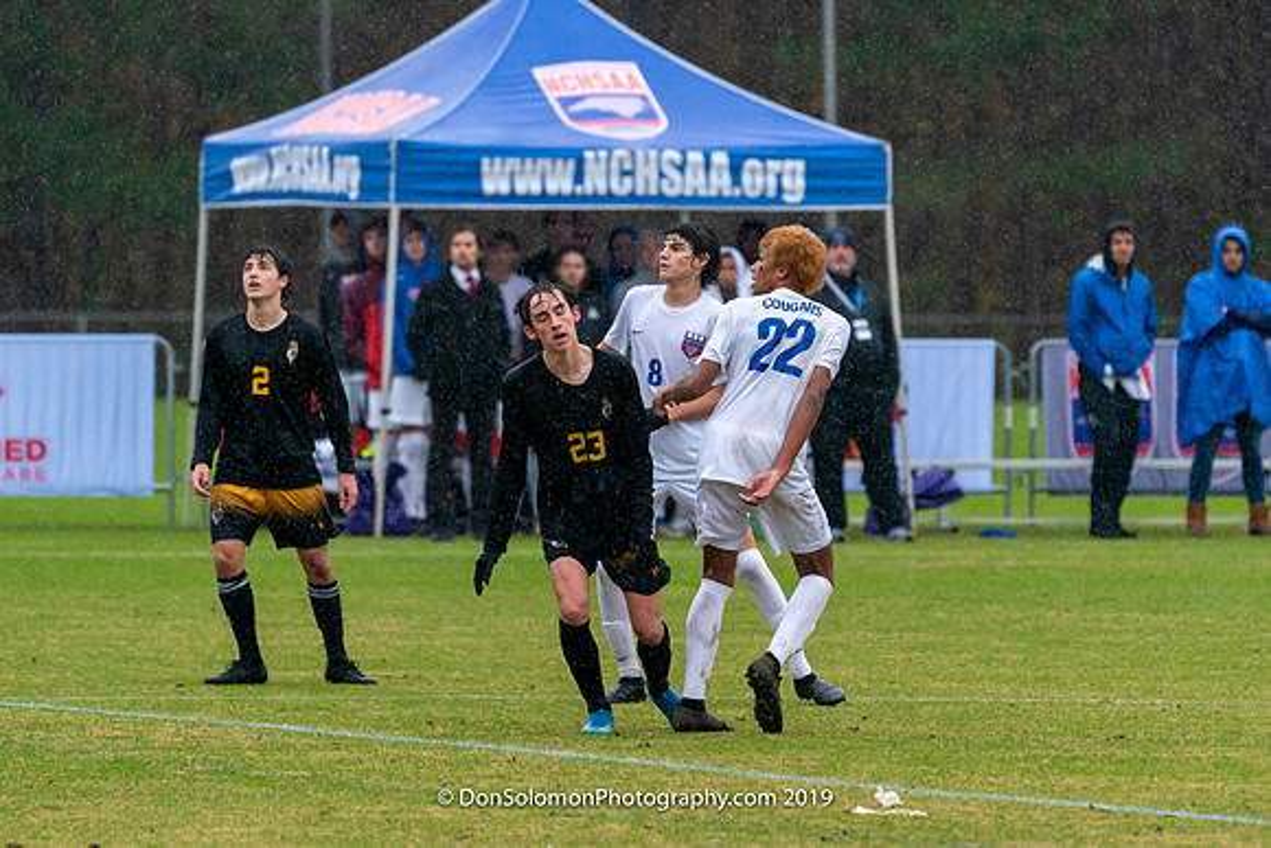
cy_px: 457
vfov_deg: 3.2
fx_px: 15007
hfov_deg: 4.8
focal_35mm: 425
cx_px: 731
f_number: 5.6
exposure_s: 1/1000
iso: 3200
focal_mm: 315
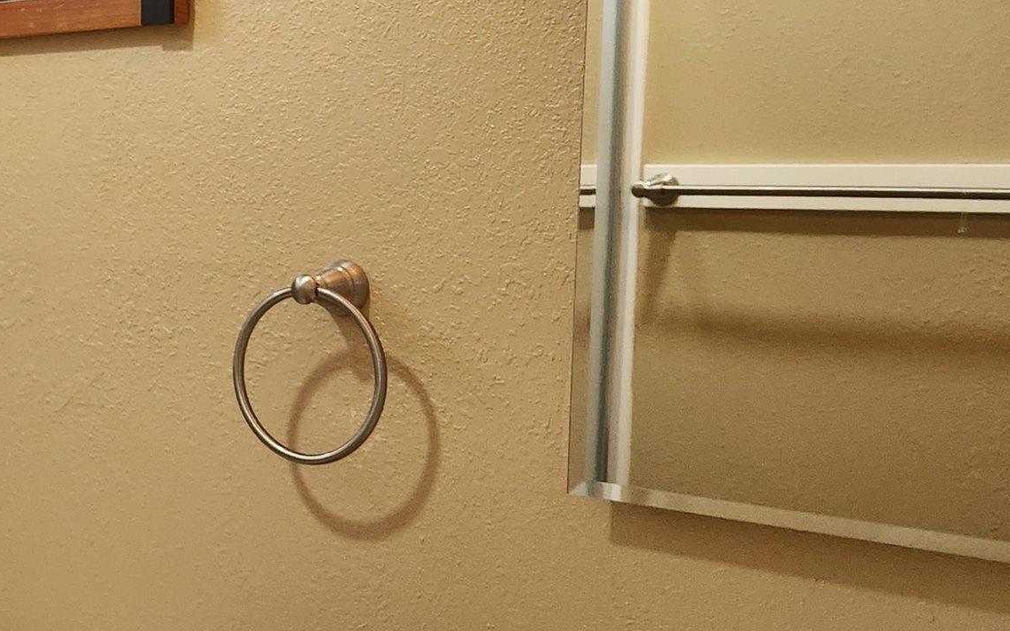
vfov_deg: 20.0
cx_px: -257
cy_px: 308
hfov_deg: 27.1
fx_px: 1789
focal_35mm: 65
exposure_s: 1/120
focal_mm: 5.4
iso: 200
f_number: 1.8
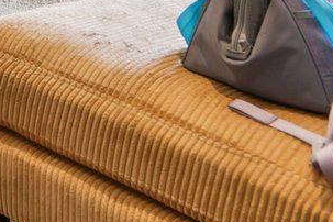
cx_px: -680
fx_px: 999
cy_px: -404
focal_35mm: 108
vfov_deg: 10.1
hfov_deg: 11.2
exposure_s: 1/50
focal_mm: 16
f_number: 8
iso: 400
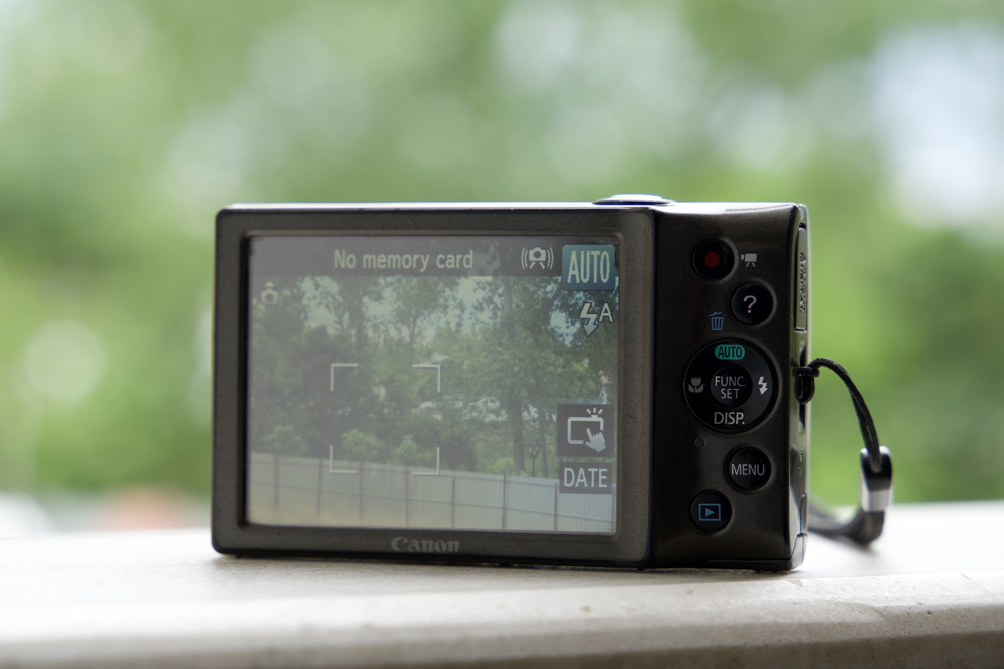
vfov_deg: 12.9
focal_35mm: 106
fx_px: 2956
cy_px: 336
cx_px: 502
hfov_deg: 19.3
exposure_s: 1/160
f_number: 5.6
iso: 400
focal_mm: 70
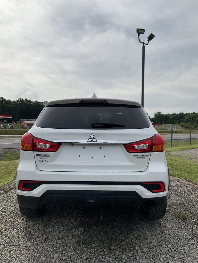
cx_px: 99
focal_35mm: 29
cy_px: 132
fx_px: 221
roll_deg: -0.4
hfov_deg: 48.2
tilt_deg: -1.2
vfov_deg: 61.7
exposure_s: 1/4065
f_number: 1.8
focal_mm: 3
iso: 16
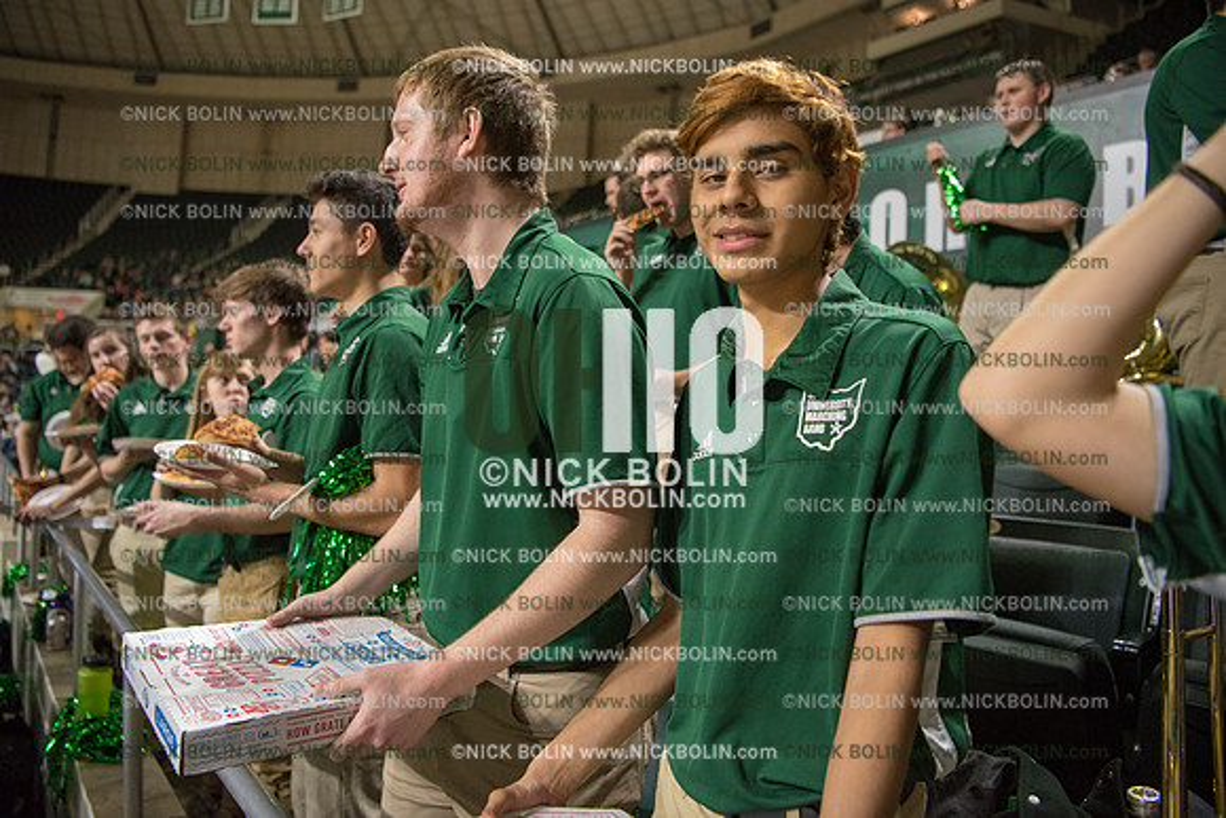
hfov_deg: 73.7
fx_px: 817
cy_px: 409
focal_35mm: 24
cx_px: 613
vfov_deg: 53.2
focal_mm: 24
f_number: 2.8
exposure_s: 1/400
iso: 2500
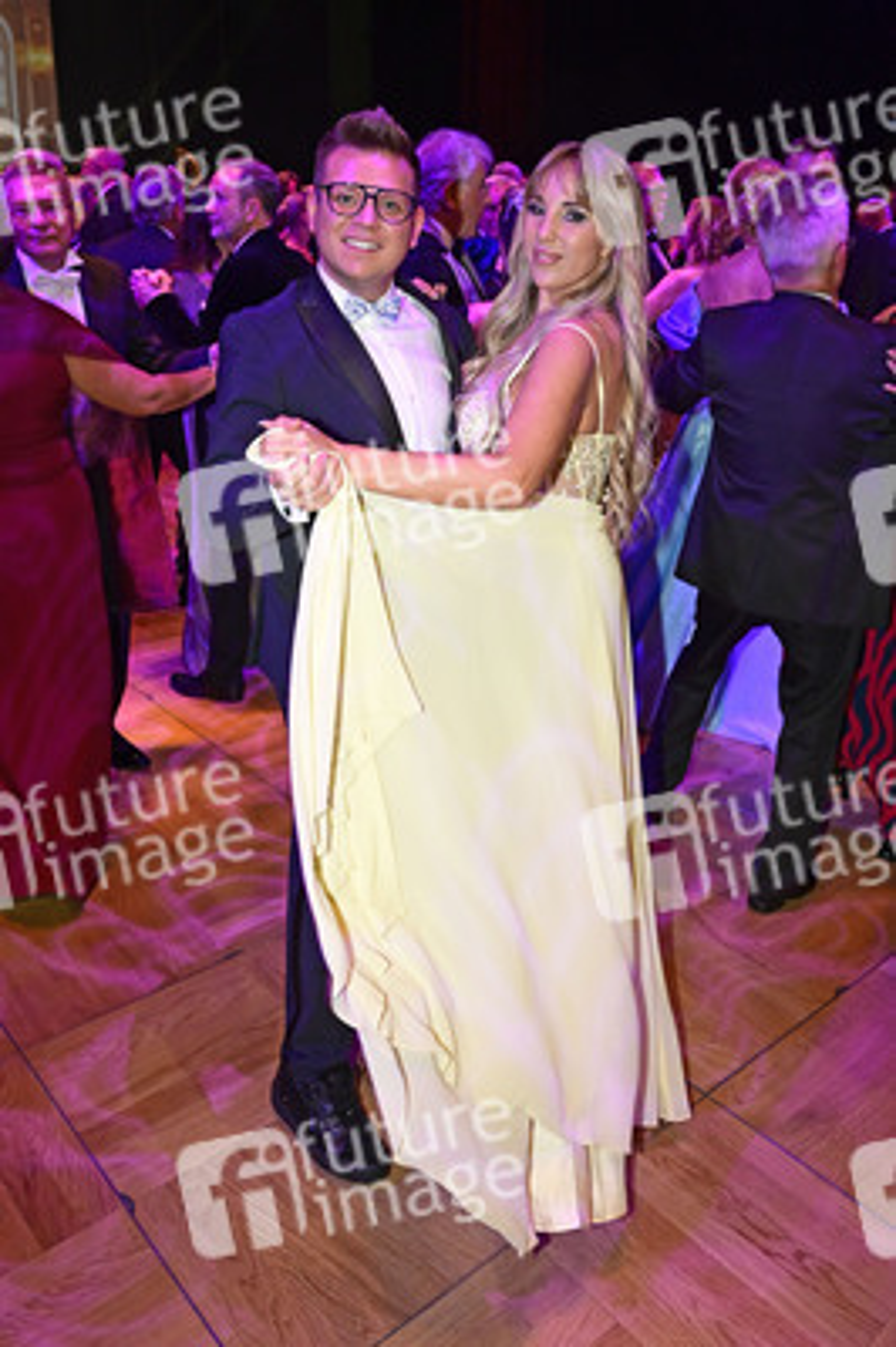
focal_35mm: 24
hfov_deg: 53.1
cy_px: 674
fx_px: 897
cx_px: 448
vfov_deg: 73.8
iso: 2500
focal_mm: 24
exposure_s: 1/200
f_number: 5.6
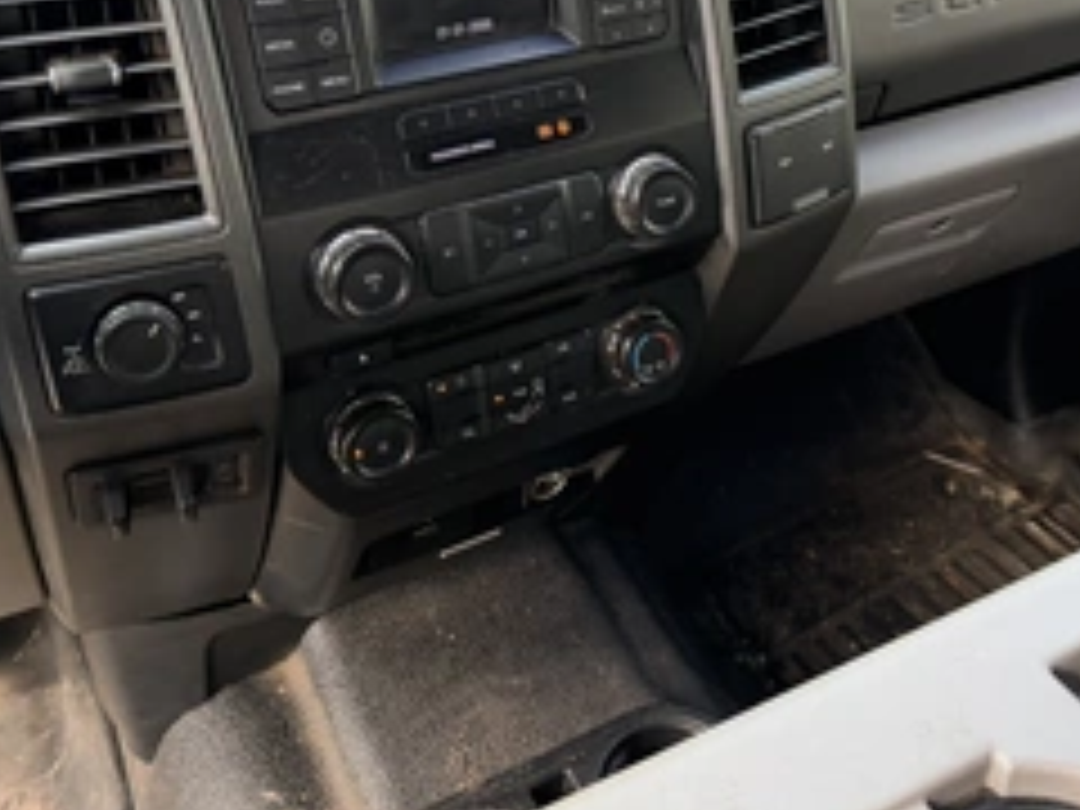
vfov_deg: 34.9
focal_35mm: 40
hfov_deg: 46.7
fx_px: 1248
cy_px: 171
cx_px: 612
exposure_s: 1/154
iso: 200
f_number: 1.78
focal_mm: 6.76
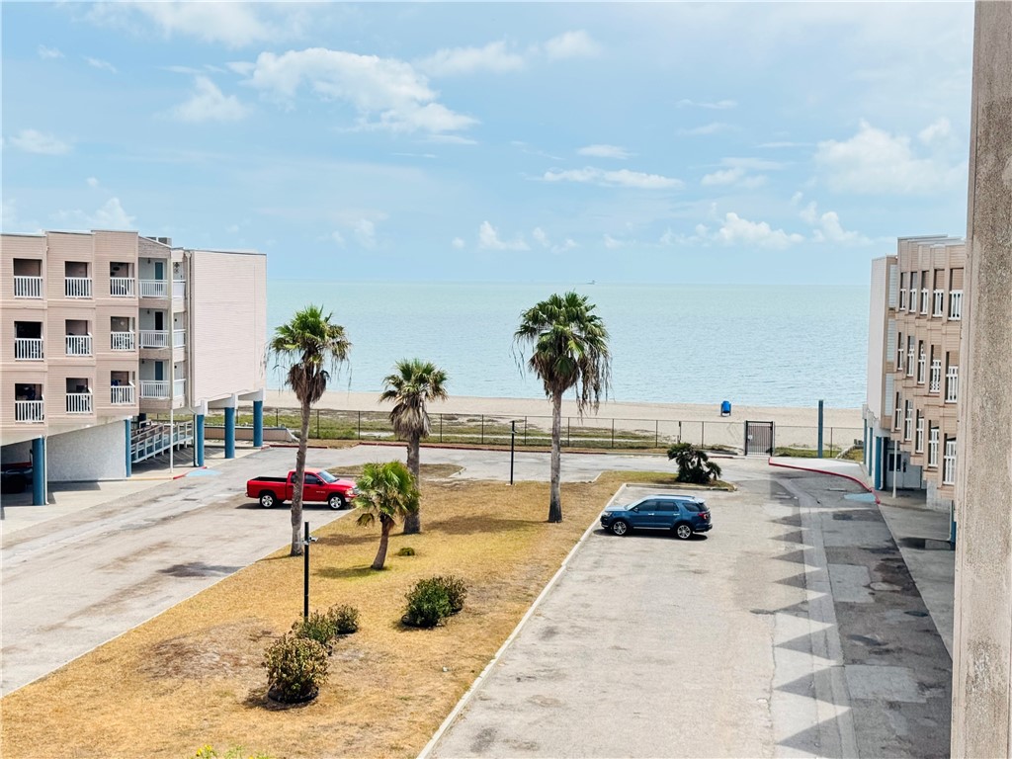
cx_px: 506
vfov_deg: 30.3
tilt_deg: -5.2
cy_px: 380
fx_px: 1403
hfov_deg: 39.7
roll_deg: -0.2
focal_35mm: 48
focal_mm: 6.76
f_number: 1.78
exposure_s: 1/5848
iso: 64
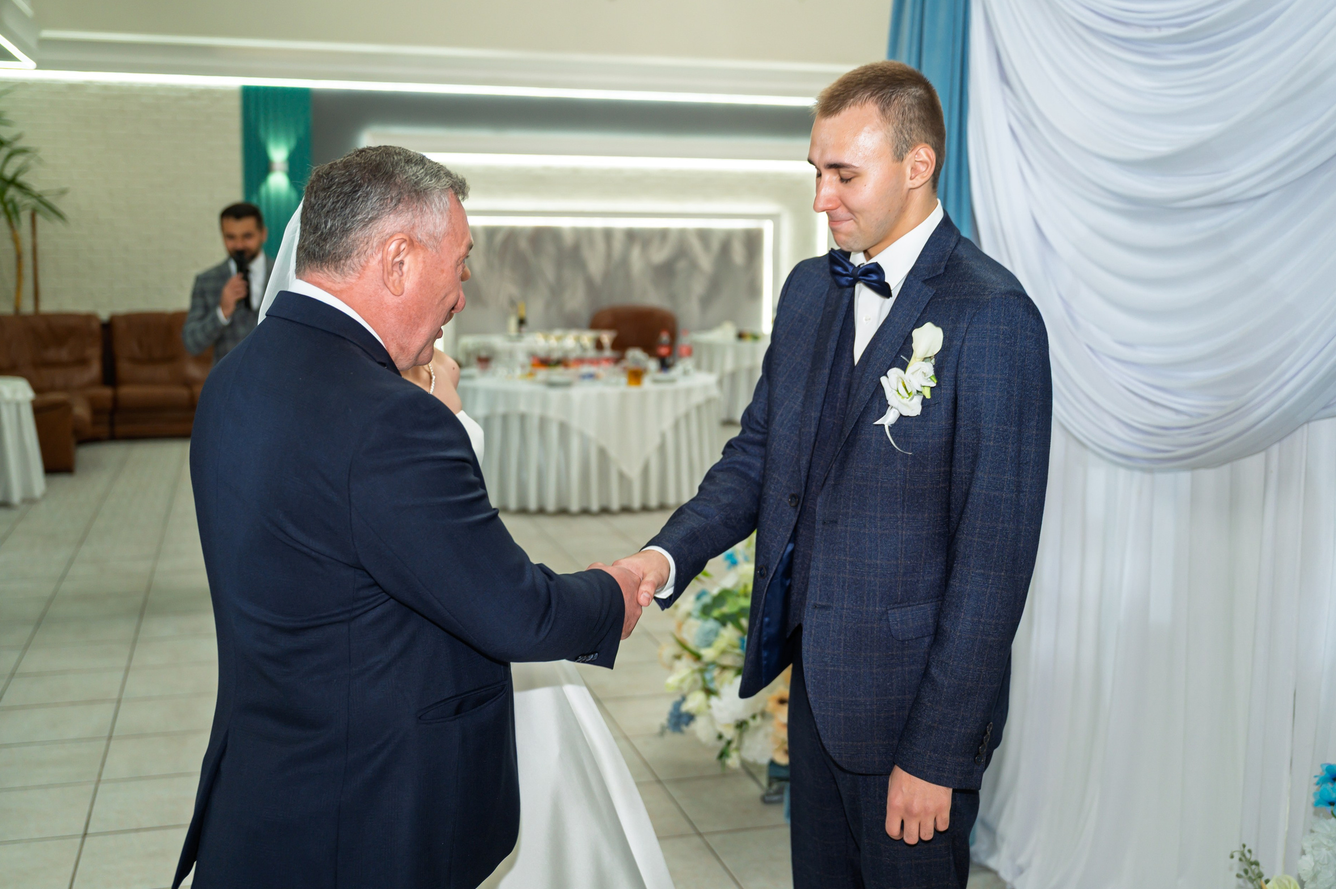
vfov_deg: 34.2
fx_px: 1446
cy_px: 423
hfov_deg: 49.6
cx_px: 665
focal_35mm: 39
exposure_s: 1/200
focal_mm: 35
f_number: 2.8
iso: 320
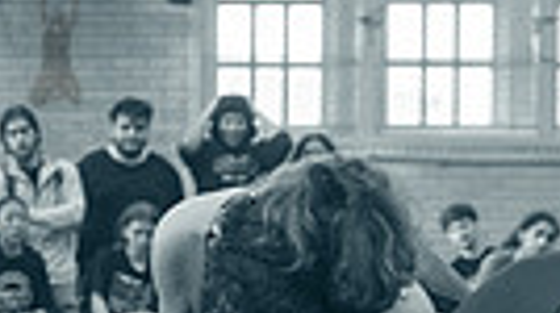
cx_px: 54
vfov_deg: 7.5
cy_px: 436
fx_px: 2358
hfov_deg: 13.4
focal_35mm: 159
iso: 4000
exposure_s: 1/320
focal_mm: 35
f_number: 4
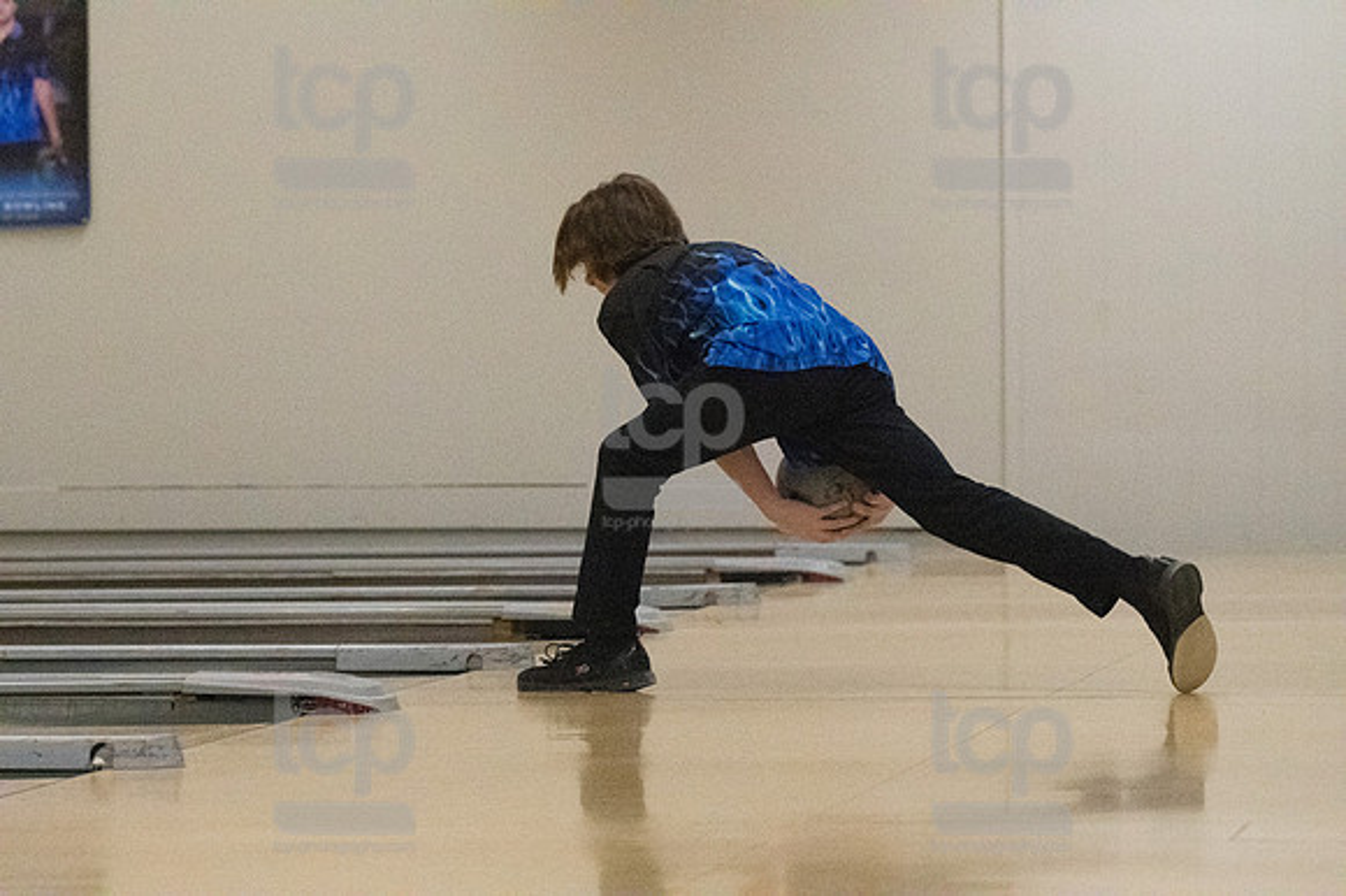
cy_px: 448
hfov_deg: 11.4
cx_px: 673
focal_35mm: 180
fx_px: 6726
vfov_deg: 7.6
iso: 10000
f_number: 4
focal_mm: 120
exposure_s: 1/1250
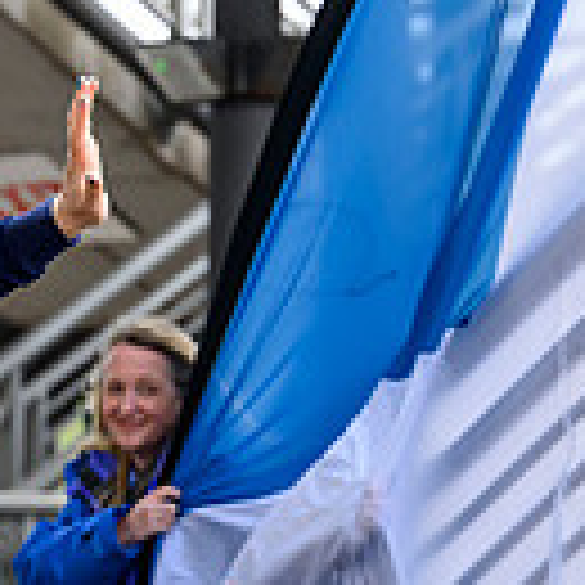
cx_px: -286
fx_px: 6252
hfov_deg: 5.3
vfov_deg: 5.3
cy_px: 670
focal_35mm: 327
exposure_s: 1/800
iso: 500
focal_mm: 74
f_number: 3.2
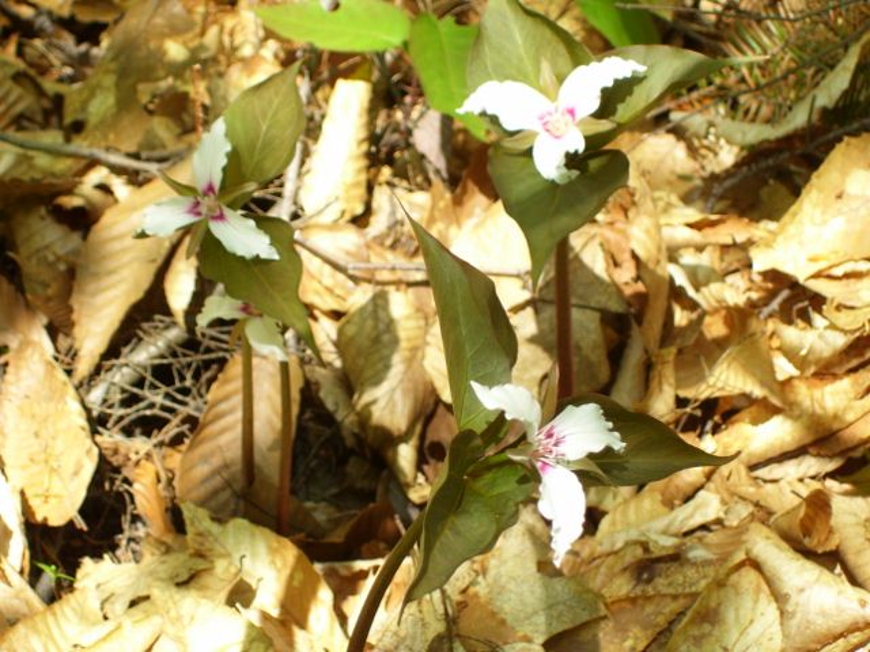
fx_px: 2790
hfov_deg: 17.7
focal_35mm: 111
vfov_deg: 13.3
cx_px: 435
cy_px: 326
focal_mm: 18
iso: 80
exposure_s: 1/125
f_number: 4.6
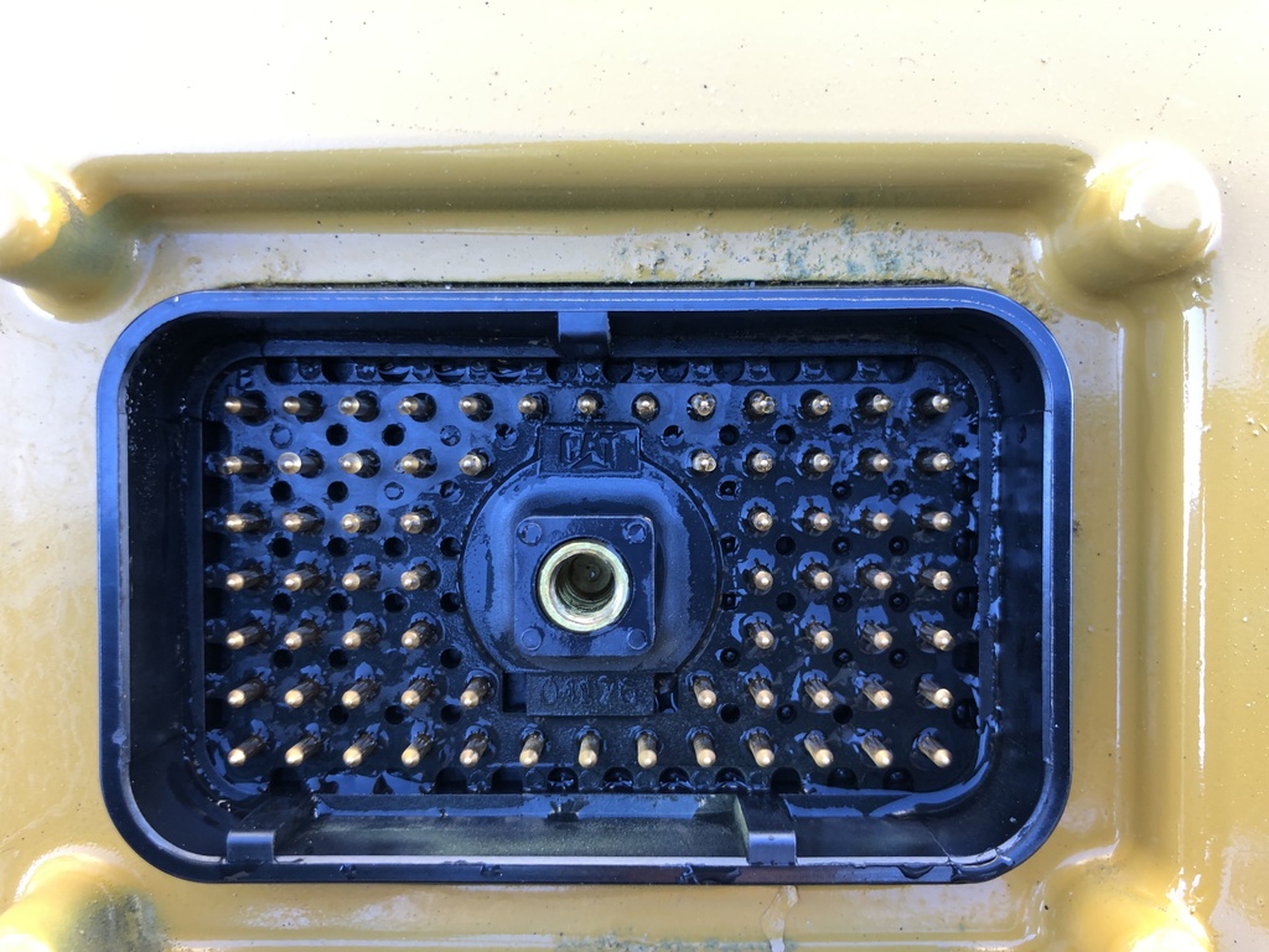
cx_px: 634
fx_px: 1026
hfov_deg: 63.4
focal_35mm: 28
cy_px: 476
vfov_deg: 49.7
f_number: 1.8
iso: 25
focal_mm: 4
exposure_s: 1/40
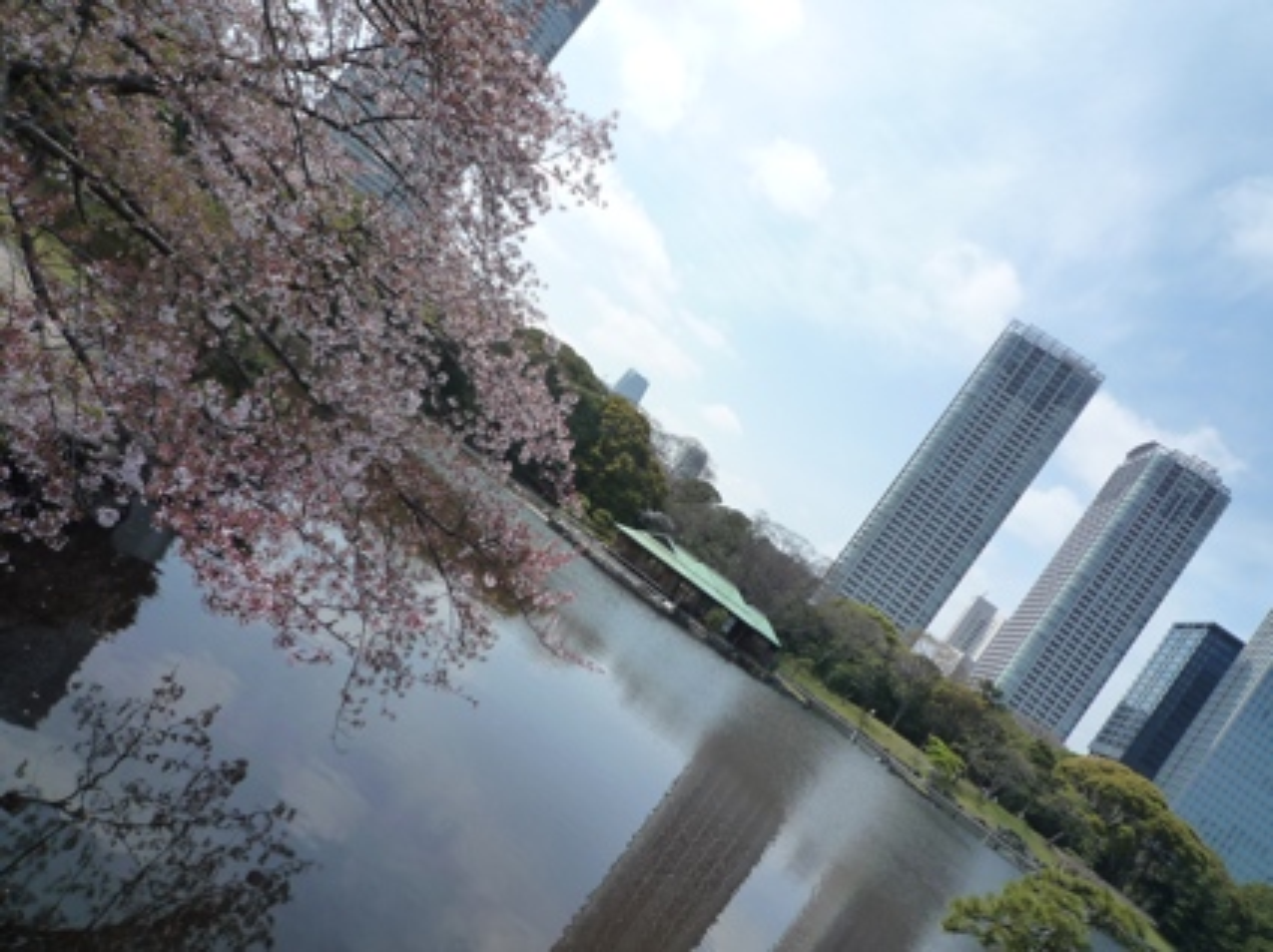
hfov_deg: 69.4
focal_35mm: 25
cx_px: 636
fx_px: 919
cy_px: 476
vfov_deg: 54.8
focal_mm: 4.4
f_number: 4.5
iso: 160
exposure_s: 1/800
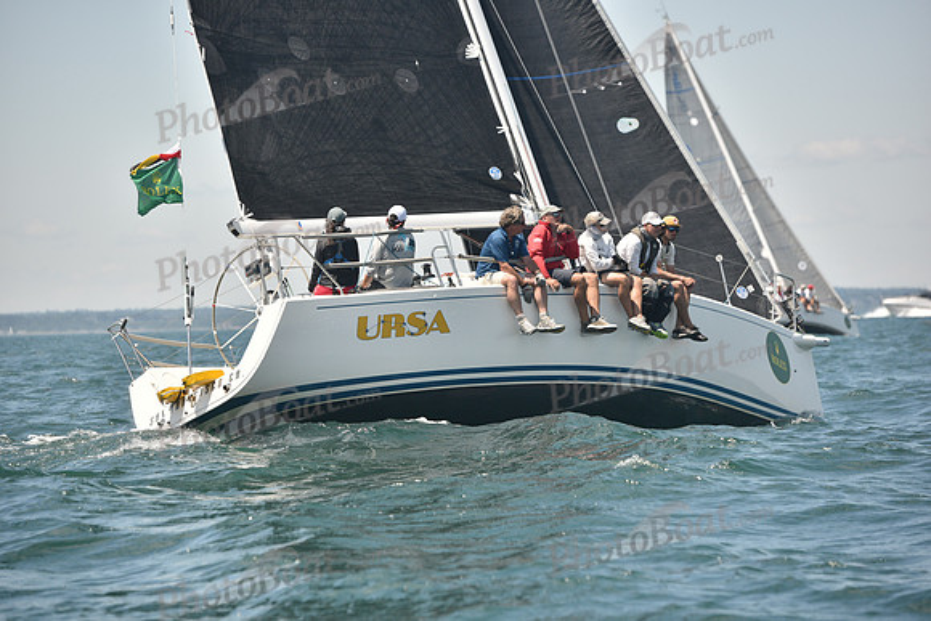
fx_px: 4139
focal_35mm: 160
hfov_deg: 12.8
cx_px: 466
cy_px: 310
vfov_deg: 8.6
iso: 320
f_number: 5
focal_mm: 160
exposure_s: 1/1250
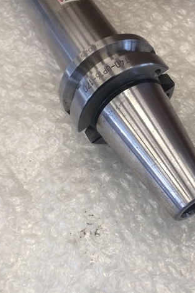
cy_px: 148
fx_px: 333
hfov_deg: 32.2
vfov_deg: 47.4
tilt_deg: -65.7
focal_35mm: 41
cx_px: 140
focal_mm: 4.15
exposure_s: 1/30
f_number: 2.2
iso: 32
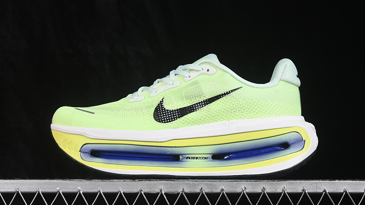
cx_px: 183
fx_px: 765
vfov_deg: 15.3
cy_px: 104
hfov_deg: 26.9
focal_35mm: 79
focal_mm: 50
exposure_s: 1/80
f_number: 8
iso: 160
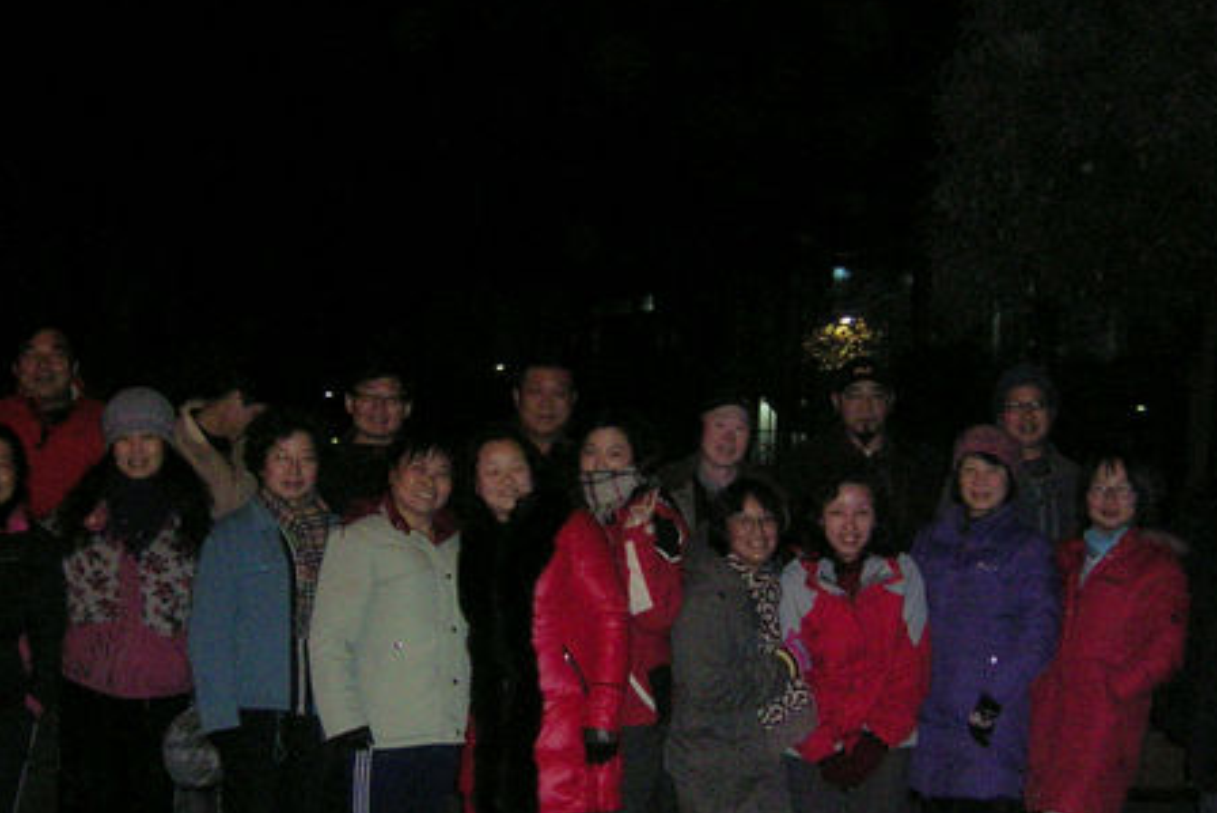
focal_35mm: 52
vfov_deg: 25.9
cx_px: 628
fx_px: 1758
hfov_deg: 38.2
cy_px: 508
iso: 200
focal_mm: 5.4
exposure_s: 1/60.1
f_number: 2.8
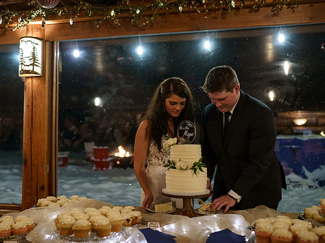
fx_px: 366
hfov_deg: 47.8
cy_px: 125
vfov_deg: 36.8
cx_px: 143
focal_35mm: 39
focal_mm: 35
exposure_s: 1/250
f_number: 2.2
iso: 4000
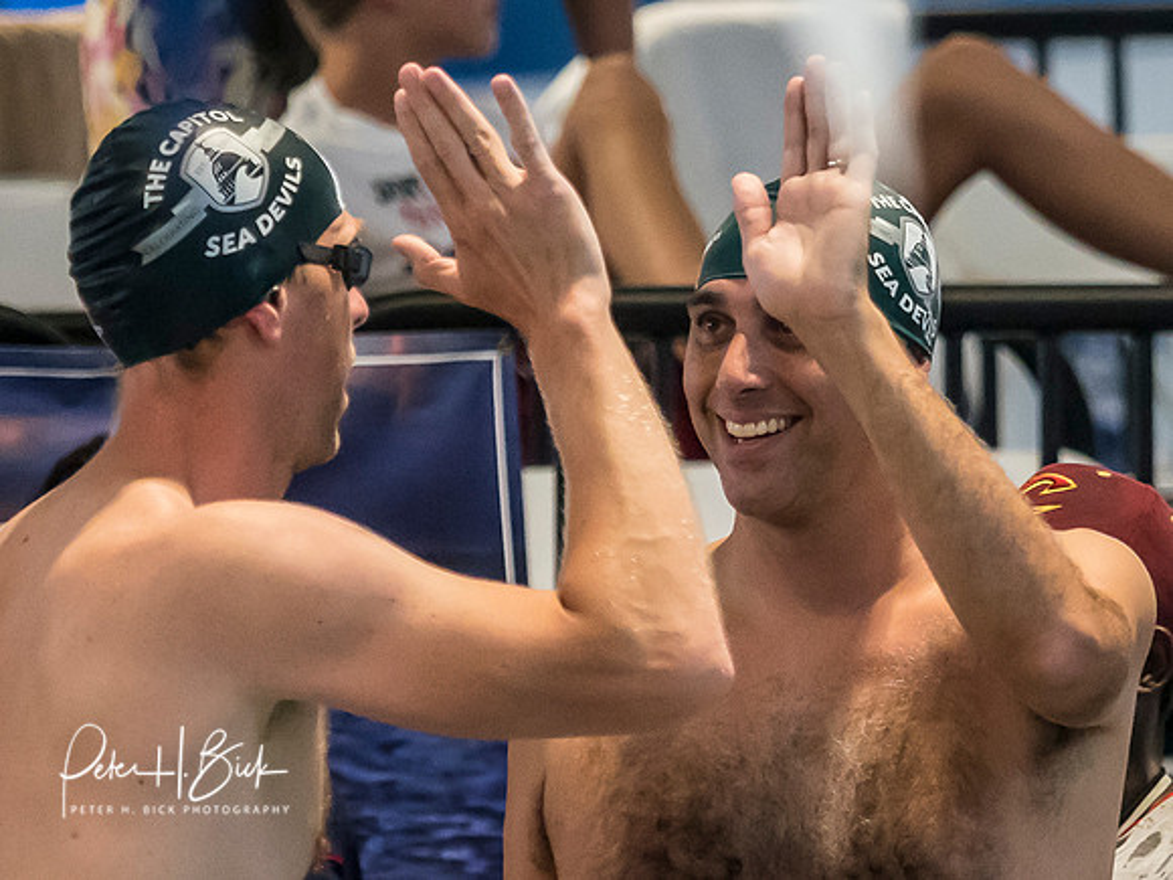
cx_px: 822
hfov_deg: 2.9
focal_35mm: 678
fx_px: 22979
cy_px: 615
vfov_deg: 2.2
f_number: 2.8
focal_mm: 150
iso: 3200
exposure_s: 1/640
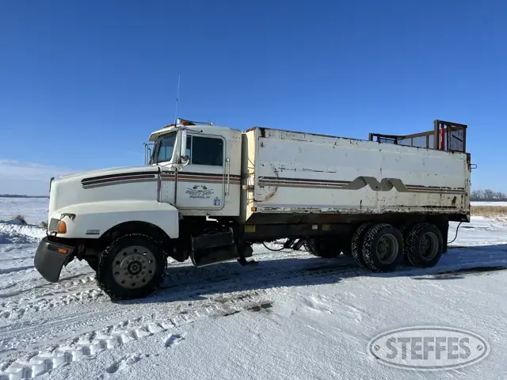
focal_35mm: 26
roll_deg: +0.9
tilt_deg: +3.3
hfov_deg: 67.3
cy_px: 190
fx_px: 381
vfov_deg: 53.1
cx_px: 254
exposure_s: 1/9434
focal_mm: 5.7
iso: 50
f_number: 1.5
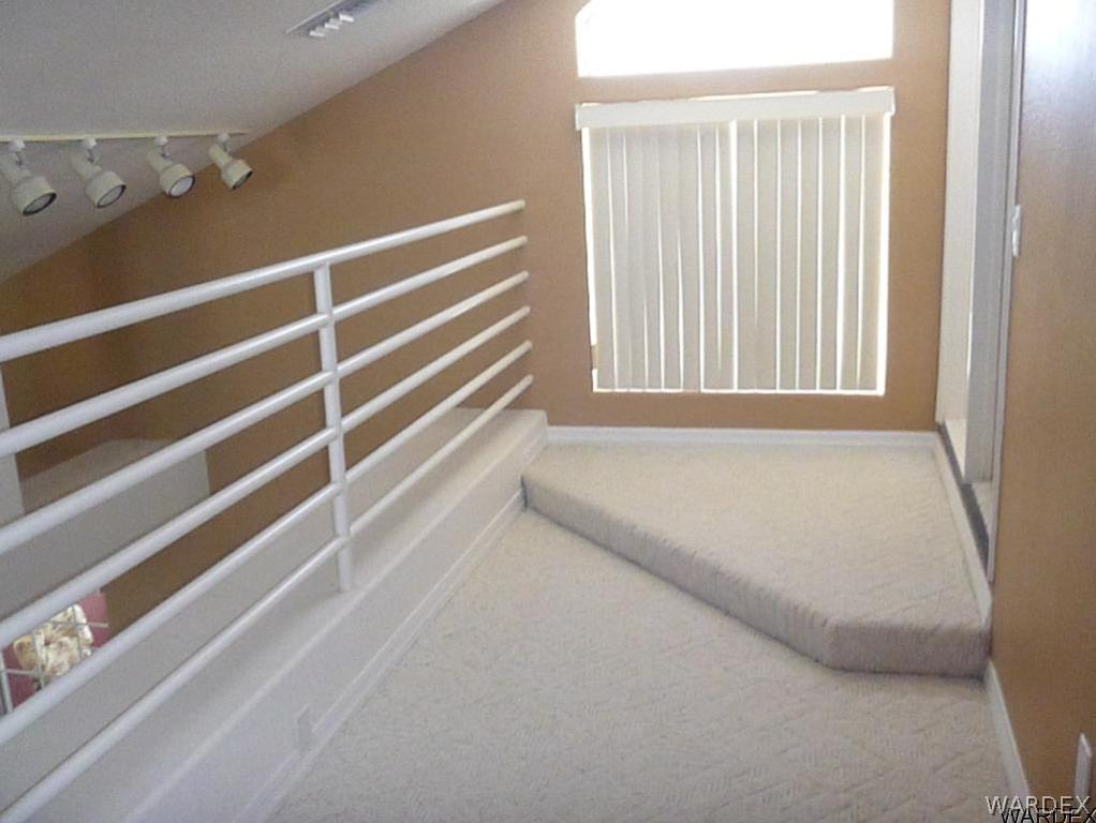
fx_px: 1141
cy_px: 412
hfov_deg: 51.3
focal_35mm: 36
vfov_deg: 39.7
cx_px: 548
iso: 1000
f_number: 4.4
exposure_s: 1/60
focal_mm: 6.4
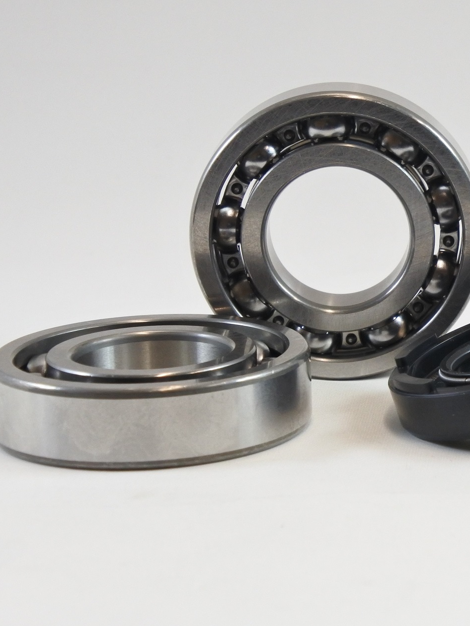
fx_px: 2119
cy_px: 313
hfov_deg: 12.6
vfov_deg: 16.8
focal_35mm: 117
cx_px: 403
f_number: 5.6
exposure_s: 1/125
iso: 800
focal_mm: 30
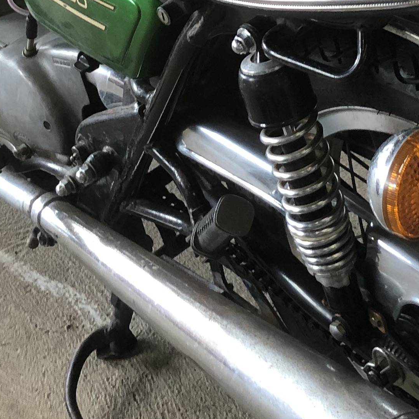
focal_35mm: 92
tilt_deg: -30.3
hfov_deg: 18.9
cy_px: -37
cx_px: 236
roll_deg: +7.3
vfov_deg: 18.2
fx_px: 1260
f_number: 1.8
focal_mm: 3.99
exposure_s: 1/17
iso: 64
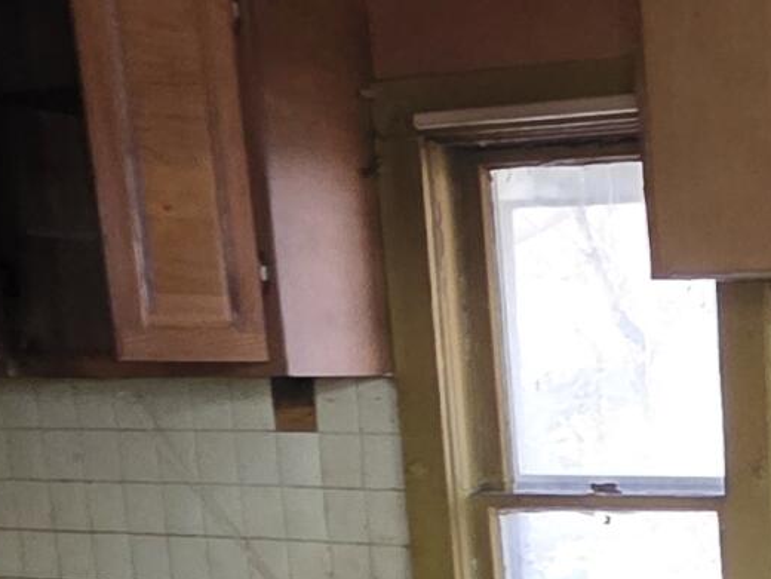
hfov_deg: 23.4
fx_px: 1670
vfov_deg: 17.7
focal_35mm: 75
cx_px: 970
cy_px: 851
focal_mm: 2.2
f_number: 1.9
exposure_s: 1/60
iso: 640
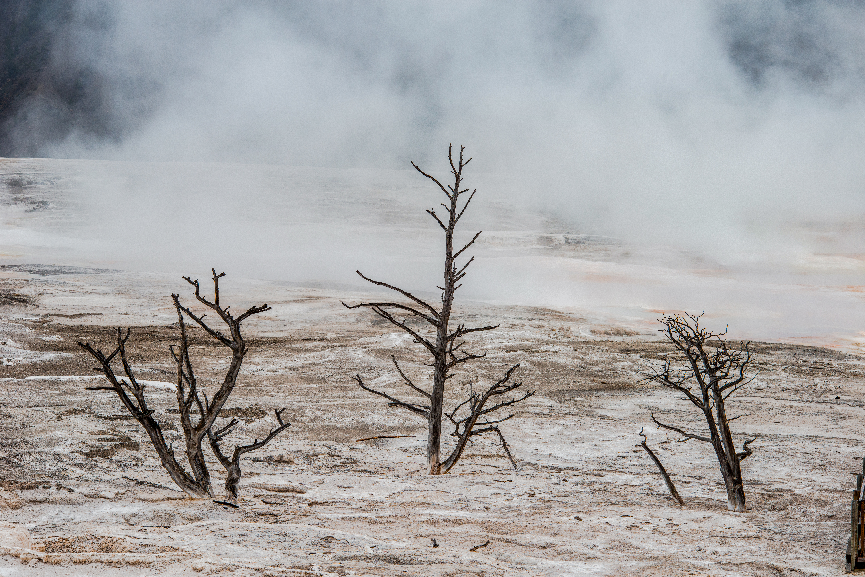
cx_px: 432
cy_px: 288
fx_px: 3124
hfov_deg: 15.8
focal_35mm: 130
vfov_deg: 10.6
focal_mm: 130
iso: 200
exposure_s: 1/125
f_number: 11
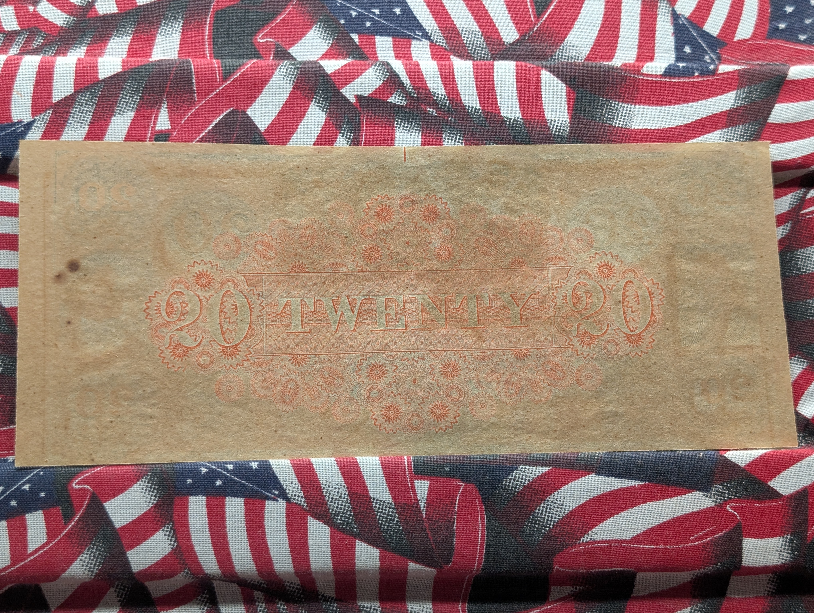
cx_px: 407
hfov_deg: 38.9
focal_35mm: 49
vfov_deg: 29.7
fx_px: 1154
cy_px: 306
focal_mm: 6.9
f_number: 1.68
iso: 40
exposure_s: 1/79.5
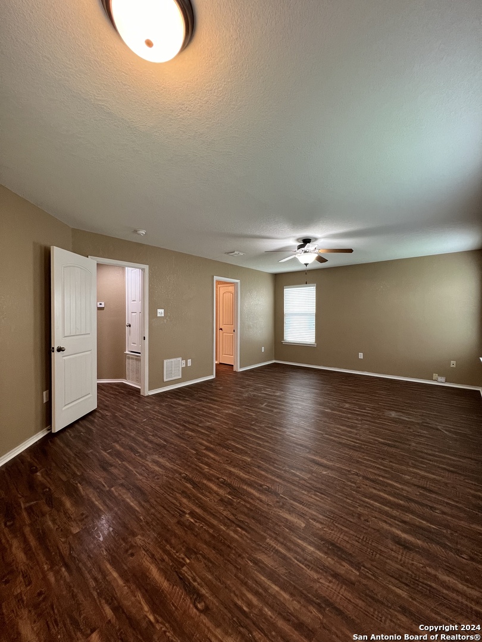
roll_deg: -0.1
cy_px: 321
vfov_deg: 106.2
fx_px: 241
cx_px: 241
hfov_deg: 89.9
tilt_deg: -1.2
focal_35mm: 13
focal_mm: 1.57
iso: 250
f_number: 1.8
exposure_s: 1/60
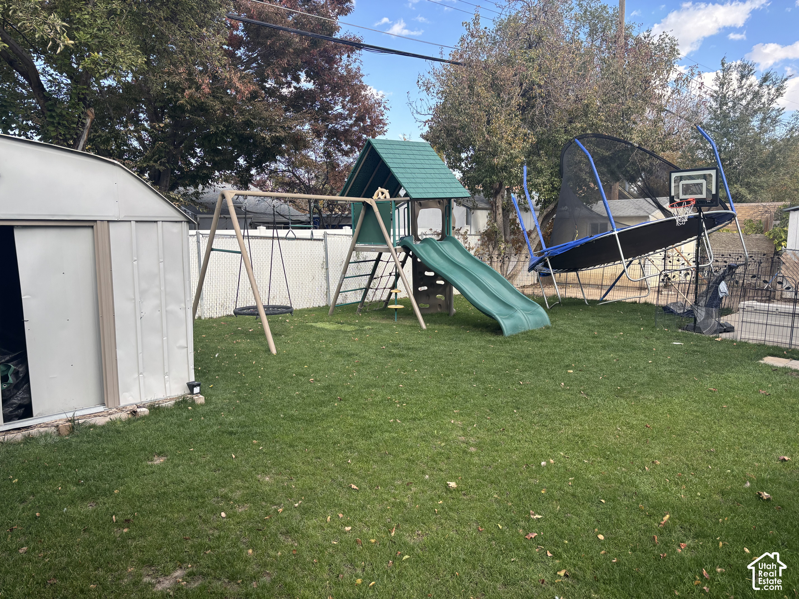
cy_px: 300
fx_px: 600
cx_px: 400
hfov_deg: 67.3
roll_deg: -0.6
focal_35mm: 26
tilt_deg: -7.3
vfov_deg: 53.1
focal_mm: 5.96
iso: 50
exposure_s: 1/811
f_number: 1.6
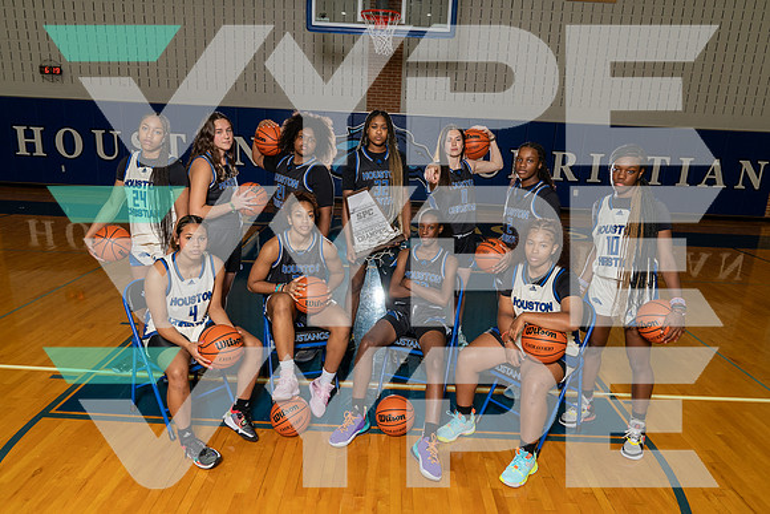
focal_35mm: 24
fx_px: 513
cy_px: 257
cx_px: 385
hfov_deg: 73.7
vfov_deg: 53.2
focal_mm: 24
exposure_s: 1/250
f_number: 8
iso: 640
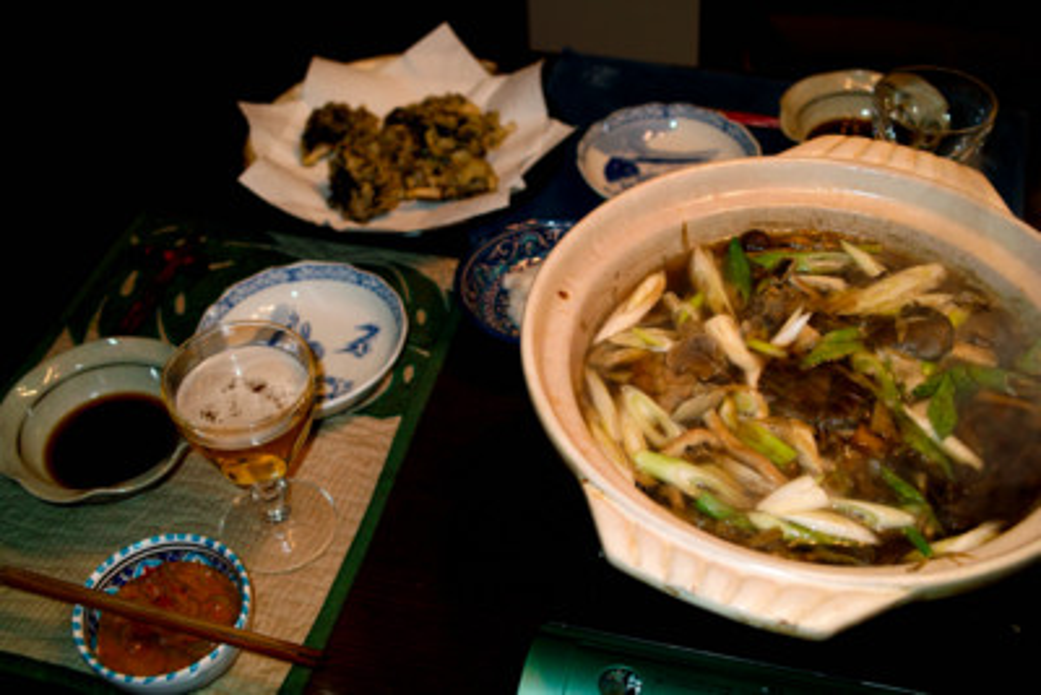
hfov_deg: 47.4
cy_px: 348
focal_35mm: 41
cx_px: 520
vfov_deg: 32.7
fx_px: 1186
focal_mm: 24.2
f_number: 3.2
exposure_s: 1/40
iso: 100
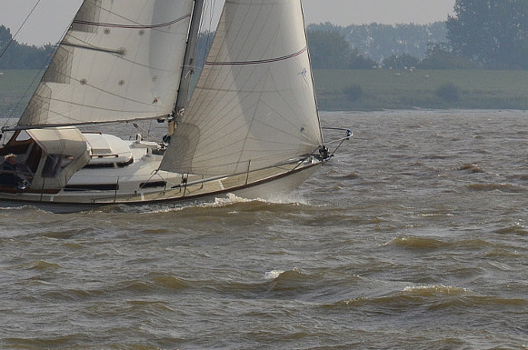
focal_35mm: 433
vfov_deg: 3.2
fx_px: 6344
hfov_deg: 4.8
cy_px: -69
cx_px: 165
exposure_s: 1/1600
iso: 400
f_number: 10
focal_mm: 105
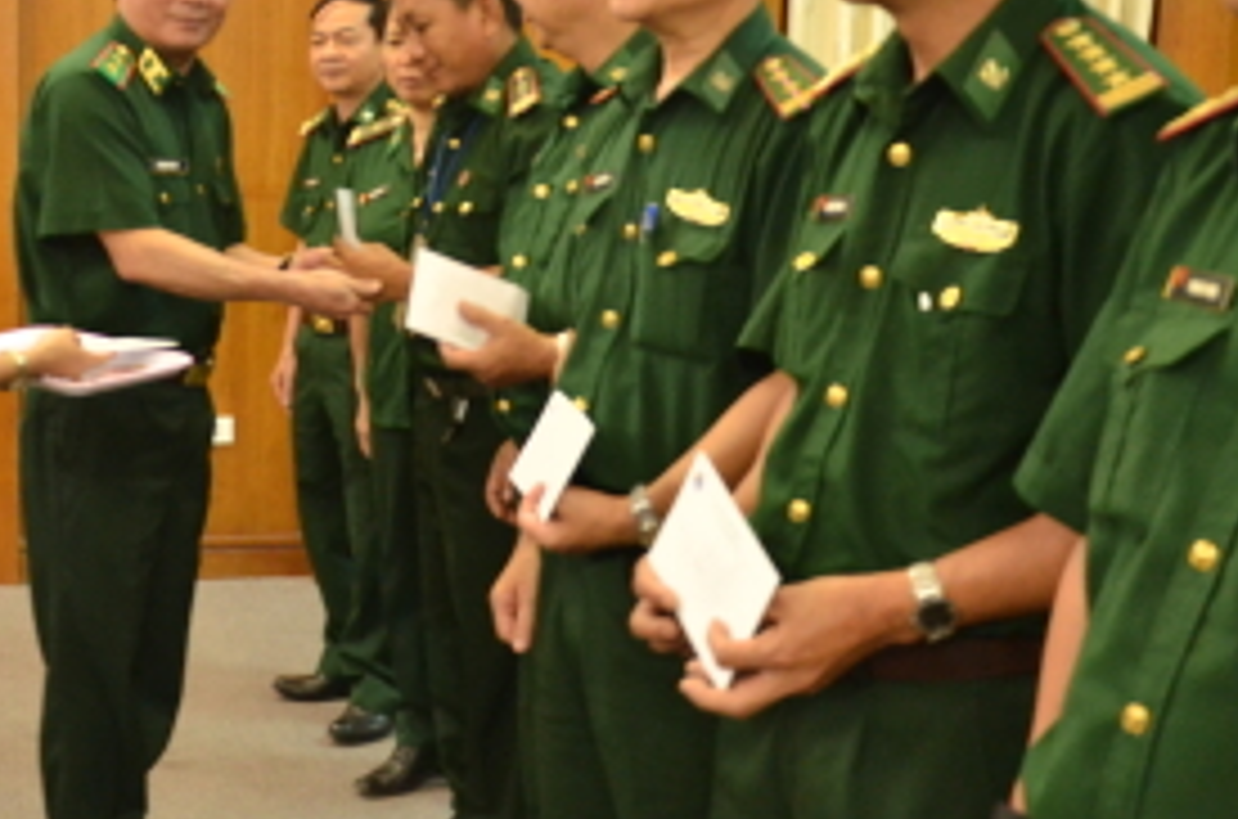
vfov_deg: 24.9
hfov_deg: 36.5
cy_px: 320
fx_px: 1853
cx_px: 401
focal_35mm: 54
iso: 1100
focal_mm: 18
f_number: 3.5
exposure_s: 1/50
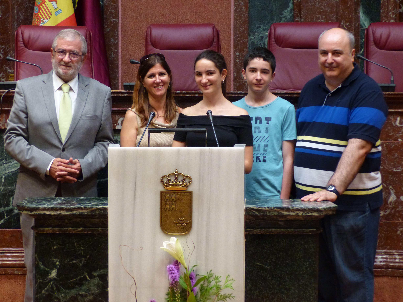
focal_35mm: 72
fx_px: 838
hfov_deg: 27.0
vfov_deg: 20.4
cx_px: 202
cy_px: 151
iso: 400
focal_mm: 13
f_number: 2.8
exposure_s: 1/50
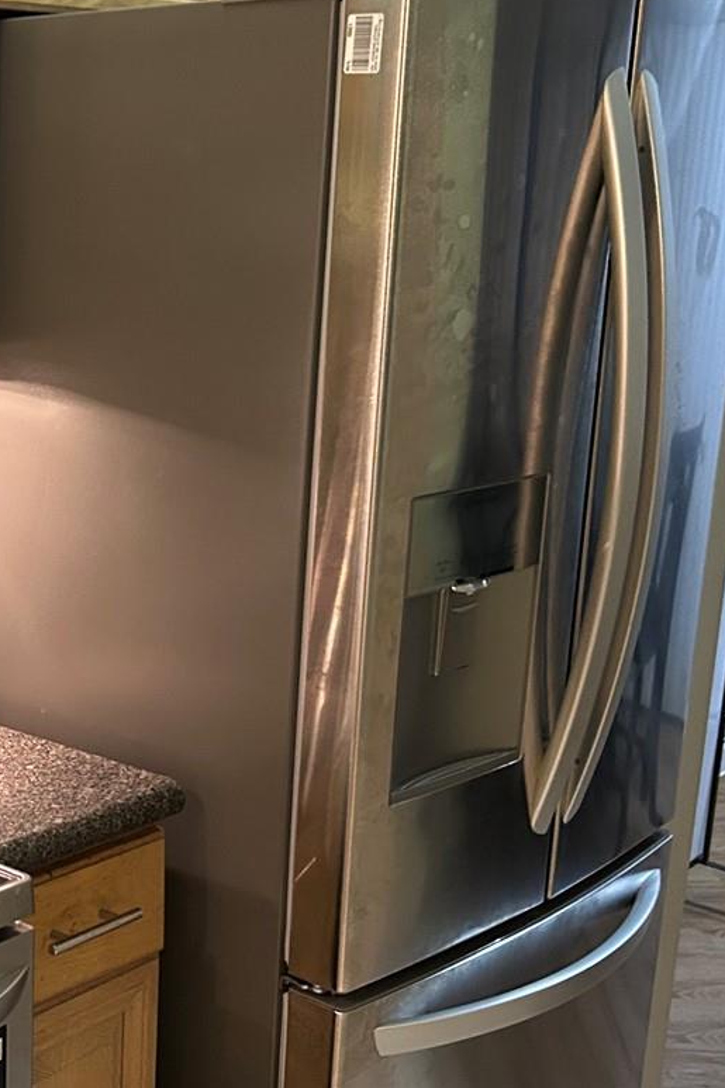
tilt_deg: -15.2
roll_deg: -0.3
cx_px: -61
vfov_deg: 35.6
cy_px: 632
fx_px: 1692
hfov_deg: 22.9
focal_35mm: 56
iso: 500
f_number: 1.5
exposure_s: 1/60
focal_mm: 5.7
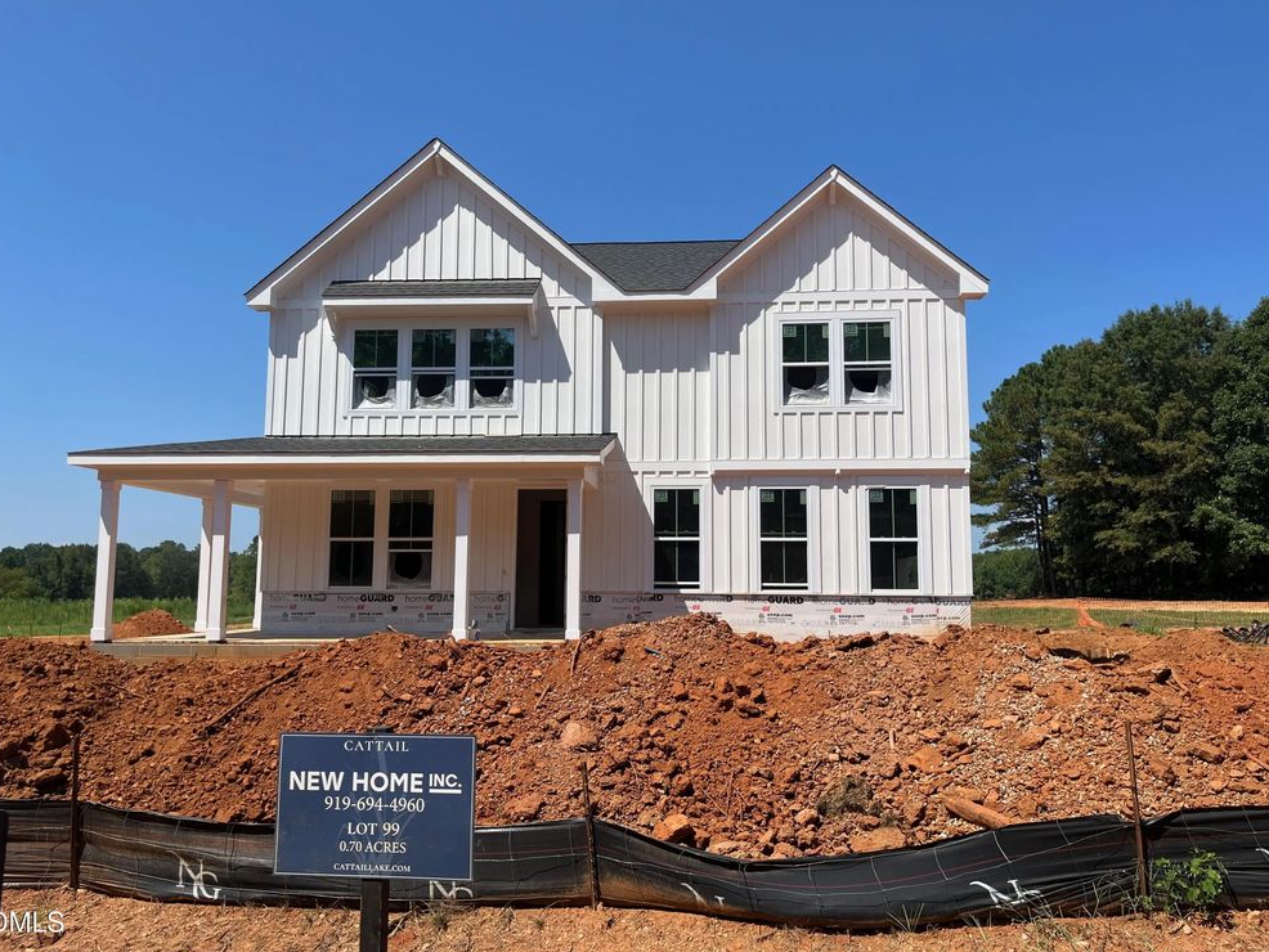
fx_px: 990
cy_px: 473
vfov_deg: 51.4
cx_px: 645
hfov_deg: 65.3
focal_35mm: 27
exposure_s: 1/4484
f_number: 1.6
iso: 50
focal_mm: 5.1
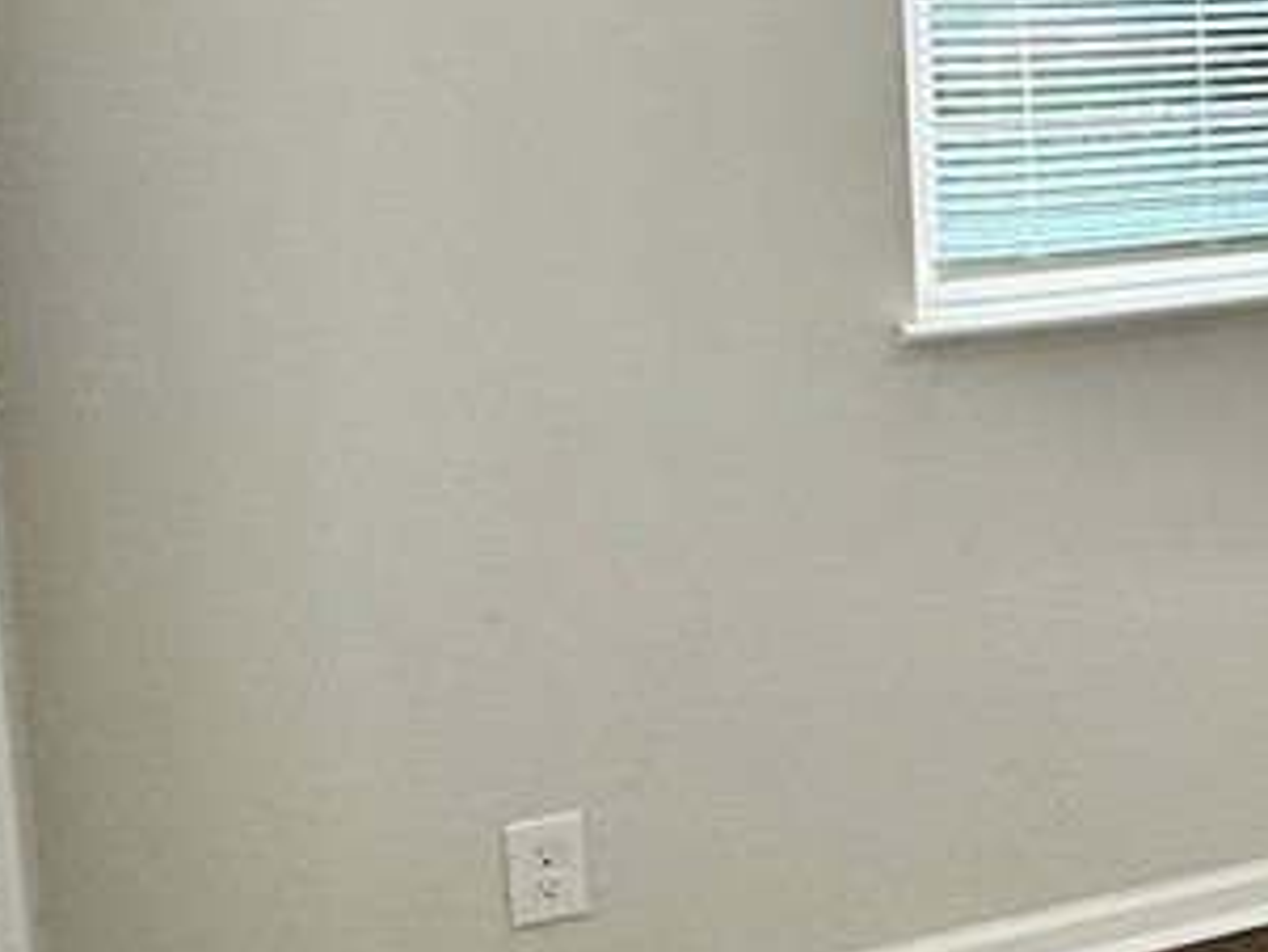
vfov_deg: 21.5
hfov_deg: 23.6
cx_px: 1858
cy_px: 101
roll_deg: -1.0
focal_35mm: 67
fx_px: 2455
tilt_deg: -6.7
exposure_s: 1/136
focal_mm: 2.22
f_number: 2.2
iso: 50
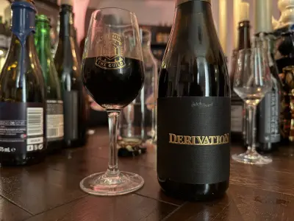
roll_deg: -0.4
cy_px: 110
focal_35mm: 24
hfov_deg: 71.6
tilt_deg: -0.6
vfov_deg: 56.8
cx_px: 147
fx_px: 204
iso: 2000
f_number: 1.78
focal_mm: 6.76
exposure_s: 1/23
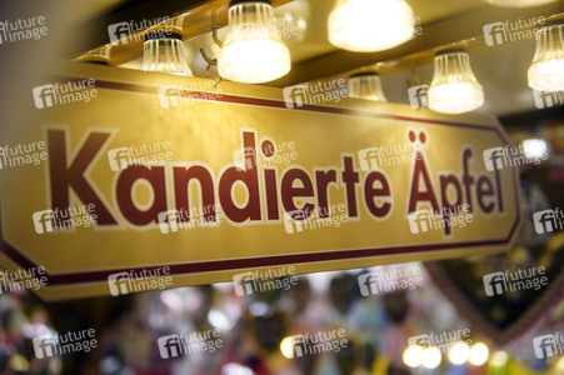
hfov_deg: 43.6
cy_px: 188
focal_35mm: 45
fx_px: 704
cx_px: 282
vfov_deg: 29.8
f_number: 1.4
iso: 100
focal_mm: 30
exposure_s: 1/250
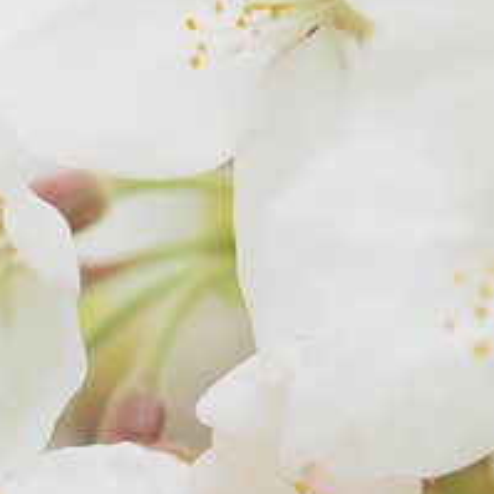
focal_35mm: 391
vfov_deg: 4.5
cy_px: 626
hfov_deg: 4.5
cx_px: 123
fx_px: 6313
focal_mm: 105
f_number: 5.6
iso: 100
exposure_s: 1/20
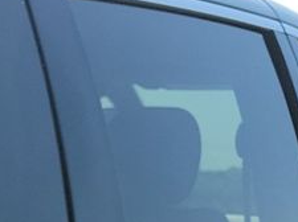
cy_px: 502
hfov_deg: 10.3
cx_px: -363
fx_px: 1470
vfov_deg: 8.1
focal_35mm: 171
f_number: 1.8
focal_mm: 6.7
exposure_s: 1/655
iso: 50
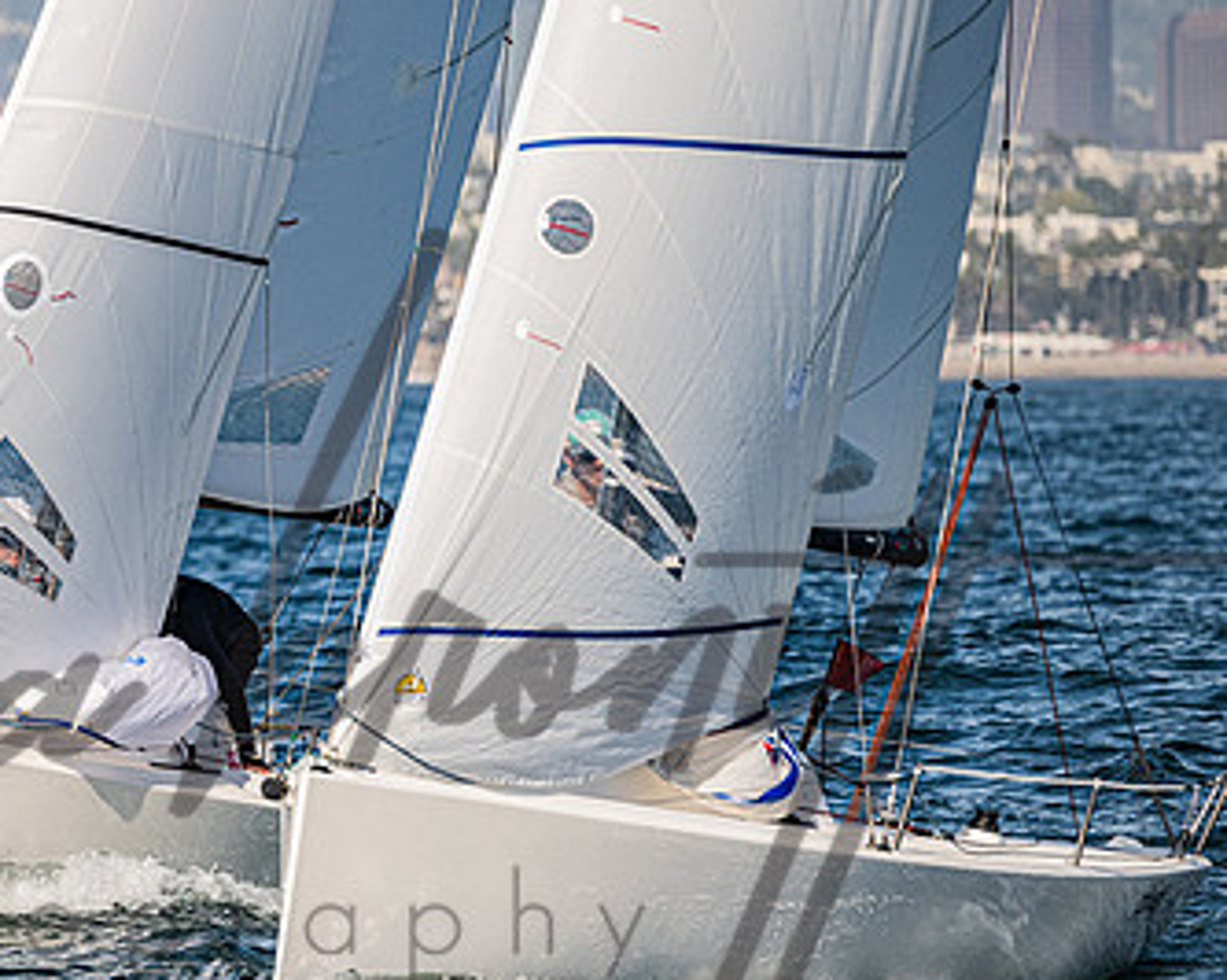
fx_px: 20578
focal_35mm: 567
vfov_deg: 2.7
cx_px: 190
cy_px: 550
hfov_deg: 3.4
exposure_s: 1/3200
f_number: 5.6
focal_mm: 270
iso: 320
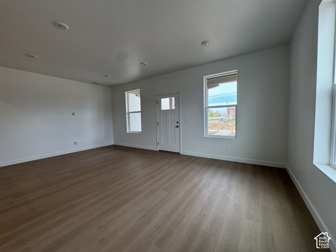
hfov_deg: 102.1
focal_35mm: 14
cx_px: 168
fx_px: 136
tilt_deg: -3.3
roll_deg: +1.2
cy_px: 126
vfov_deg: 85.7
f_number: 2.2
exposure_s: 1/132
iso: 40
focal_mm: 2.22
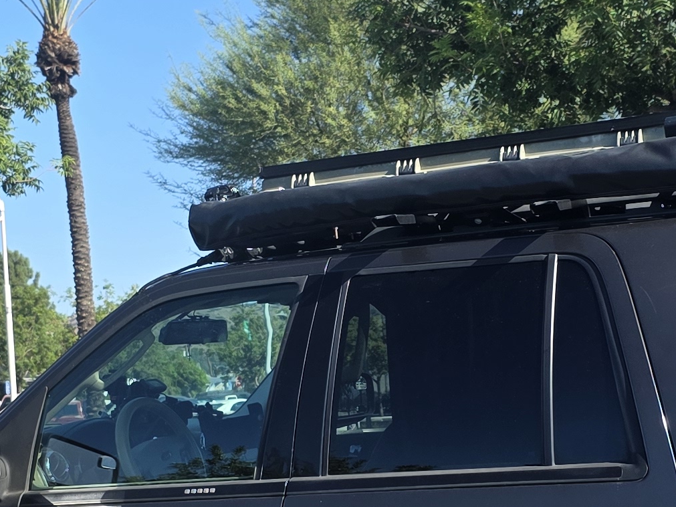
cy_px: 353
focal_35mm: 91
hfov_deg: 21.5
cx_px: 438
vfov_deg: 16.2
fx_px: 1777
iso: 80
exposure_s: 1/2828
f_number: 1.7
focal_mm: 6.3
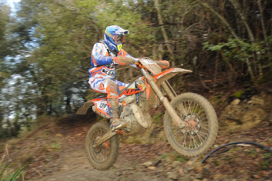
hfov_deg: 49.6
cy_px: 90
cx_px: 136
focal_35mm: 39
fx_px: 294
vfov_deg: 34.1
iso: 320
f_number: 3.8
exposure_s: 1/250
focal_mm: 26
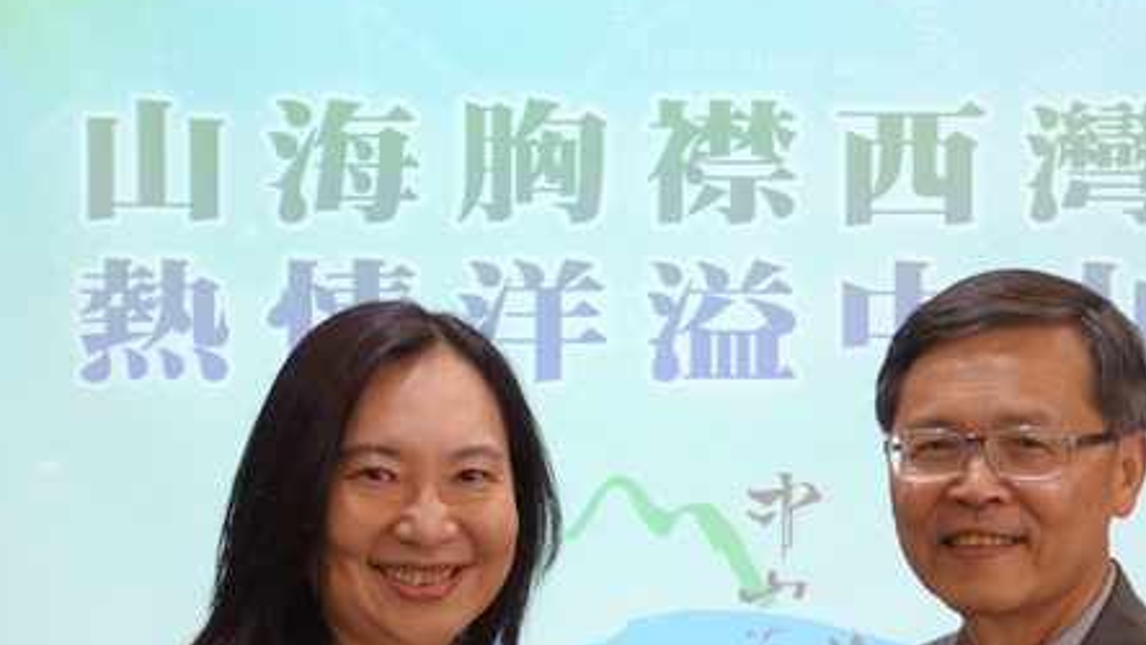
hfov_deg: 18.0
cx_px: 627
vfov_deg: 10.1
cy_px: 751
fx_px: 3617
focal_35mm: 119
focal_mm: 15.52
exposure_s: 1/80
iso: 250
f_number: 2.8
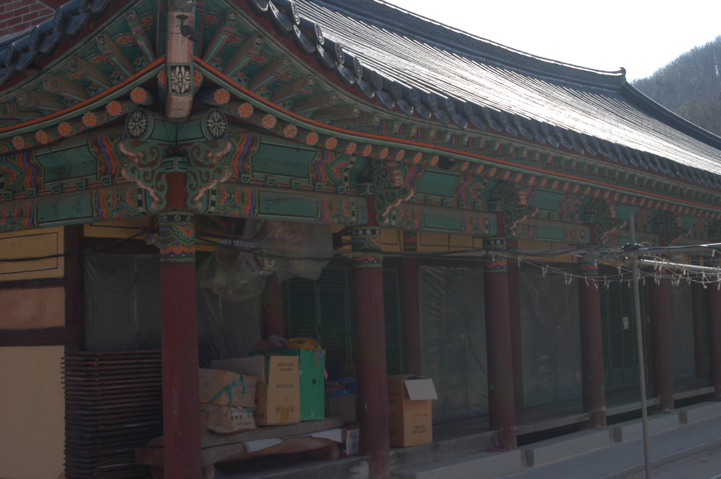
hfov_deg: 34.9
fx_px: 1140
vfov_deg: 23.7
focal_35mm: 57
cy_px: 221
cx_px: 442
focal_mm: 28
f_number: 10
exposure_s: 1/250
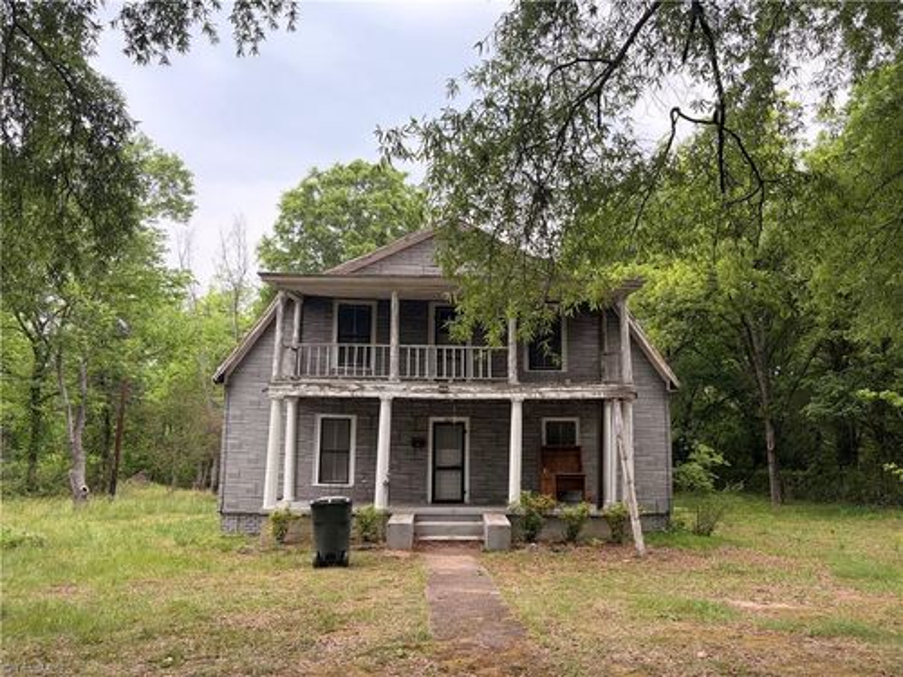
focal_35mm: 26
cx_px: 452
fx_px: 678
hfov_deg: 67.3
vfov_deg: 53.1
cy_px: 338
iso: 50
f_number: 1.6
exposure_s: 1/221
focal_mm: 5.96
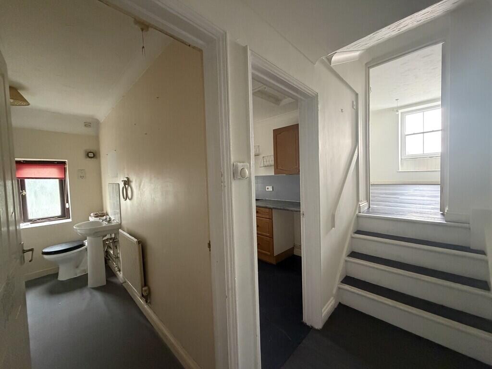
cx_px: 246
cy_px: 184
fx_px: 199
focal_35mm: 14
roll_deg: +1.8
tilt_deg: -1.7
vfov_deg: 85.7
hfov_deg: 102.1
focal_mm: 2.22
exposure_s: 1/60
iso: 800
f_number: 2.2
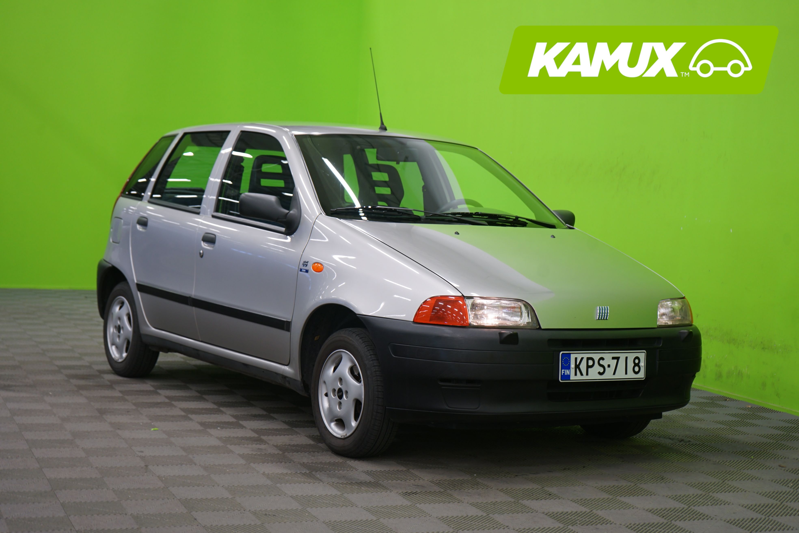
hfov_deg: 31.9
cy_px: 266
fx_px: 1398
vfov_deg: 21.6
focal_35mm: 63
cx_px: 400
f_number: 5.6
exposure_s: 1/8
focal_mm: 63
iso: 400
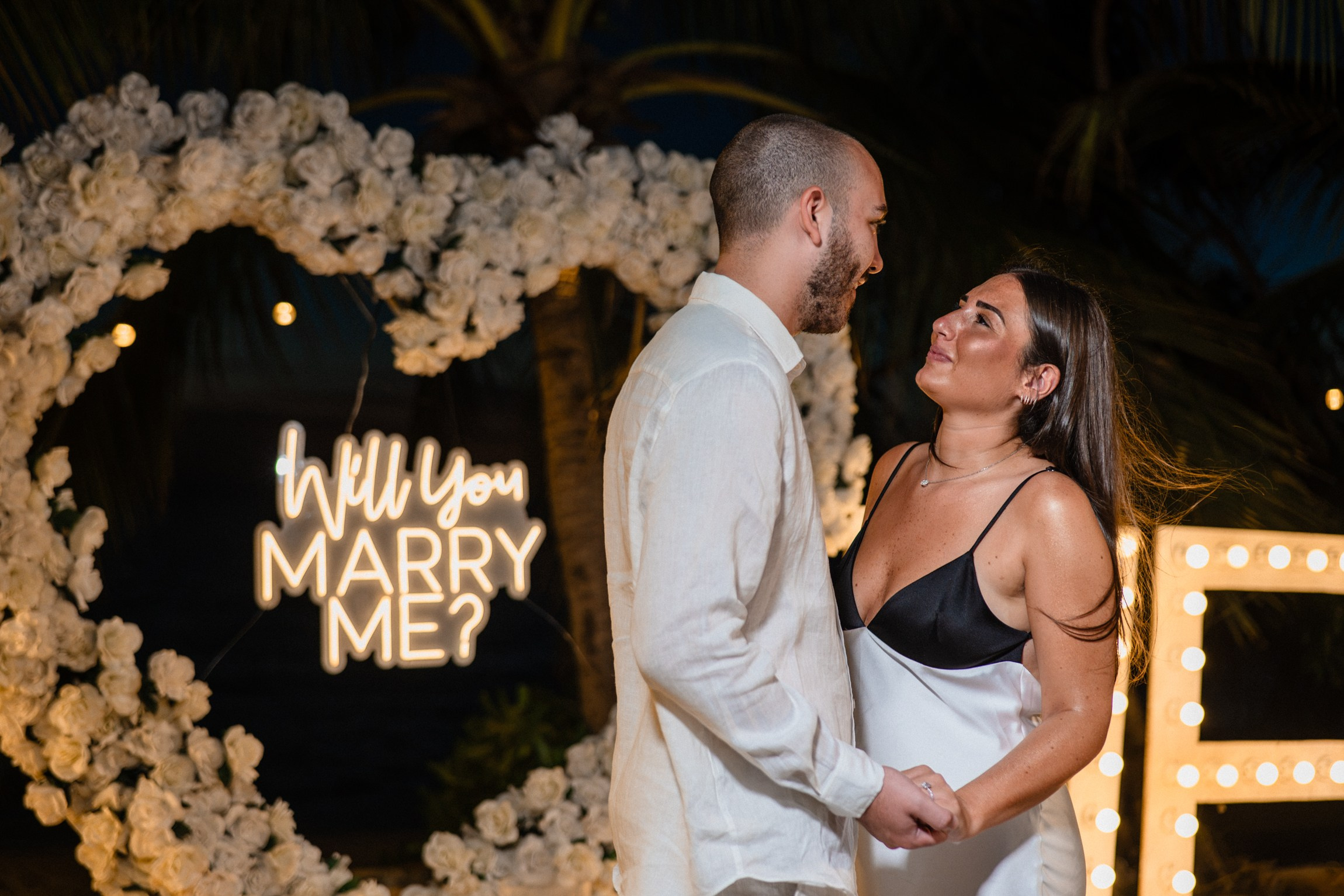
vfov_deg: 27.0
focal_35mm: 50
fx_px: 1866
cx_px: 672
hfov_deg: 39.6
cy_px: 448
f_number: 2.2
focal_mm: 50
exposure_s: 1/200
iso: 1600
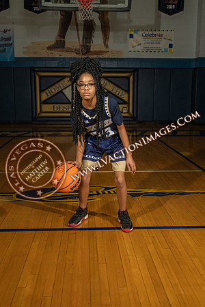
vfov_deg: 50.7
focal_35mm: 38
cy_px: 154
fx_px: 325
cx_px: 102
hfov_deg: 35.1
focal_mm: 38
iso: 160
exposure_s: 1/200
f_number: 7.1
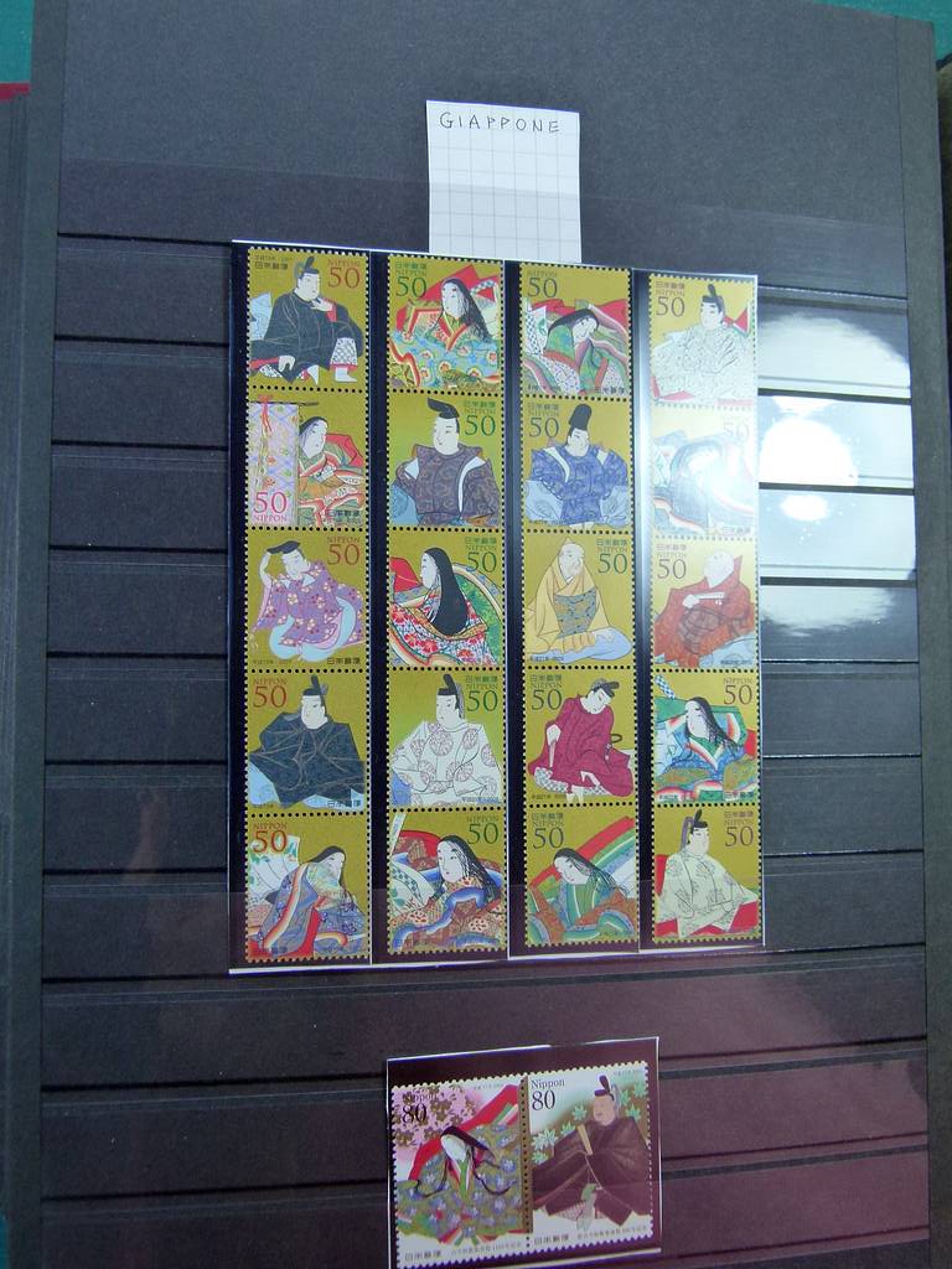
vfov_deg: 56.8
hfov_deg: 44.2
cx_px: 476
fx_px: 1173
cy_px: 634
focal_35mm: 32
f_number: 3
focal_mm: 5.8
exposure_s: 1/80
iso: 160
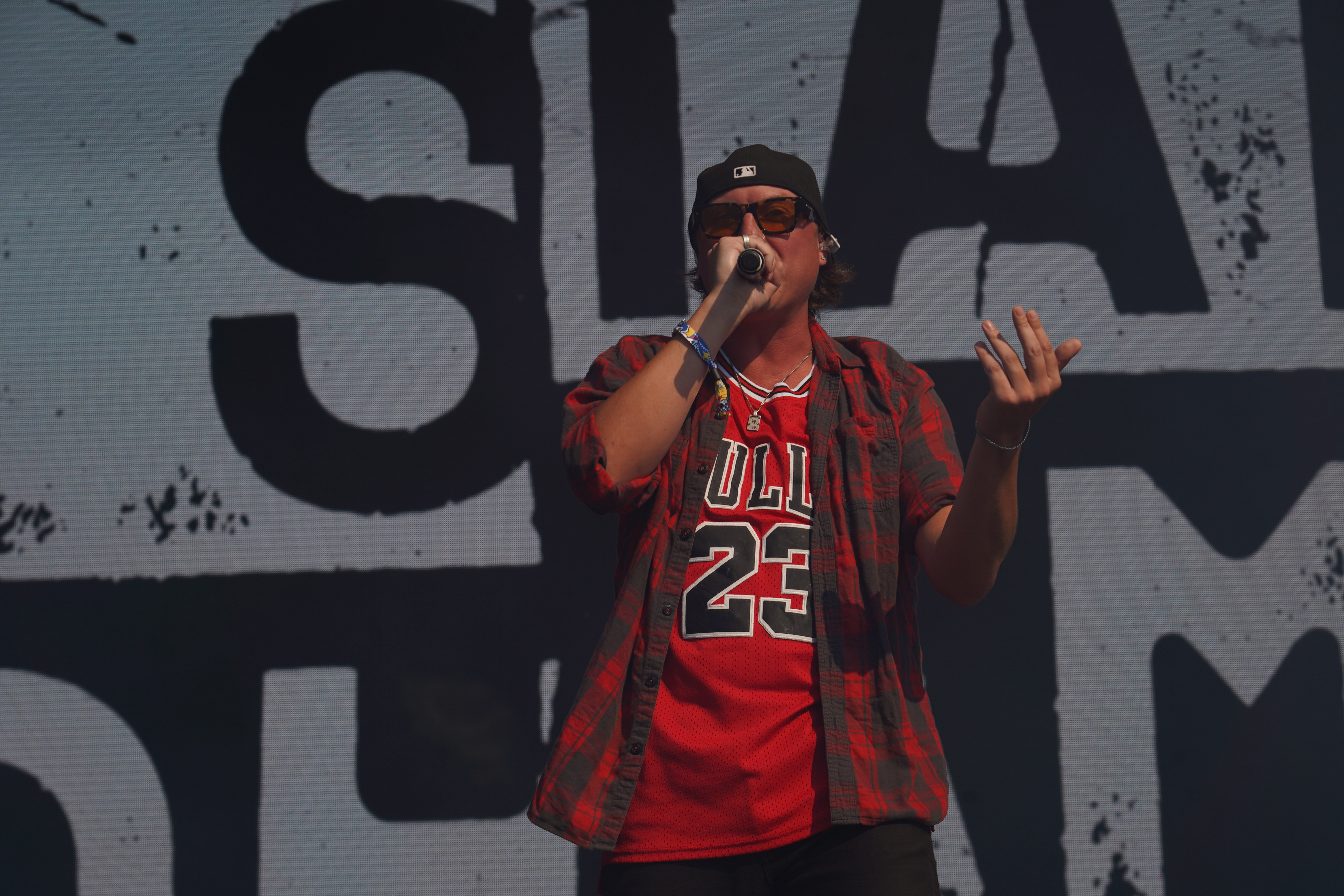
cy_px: 448
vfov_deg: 13.0
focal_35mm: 105
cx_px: 672
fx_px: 3920
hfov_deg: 19.5
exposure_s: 1/640
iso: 100
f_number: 8
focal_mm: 105
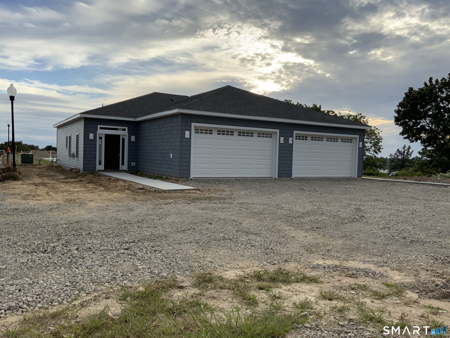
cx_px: 225
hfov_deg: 61.7
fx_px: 377
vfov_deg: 48.2
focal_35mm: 29
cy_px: 169
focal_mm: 3
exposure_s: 1/1412
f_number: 1.8
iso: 16
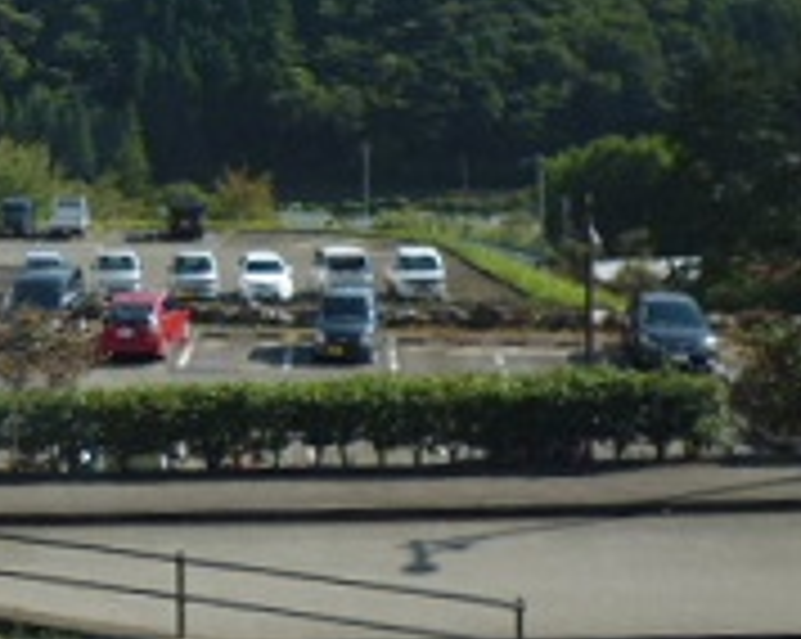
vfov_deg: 17.4
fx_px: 2037
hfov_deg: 20.6
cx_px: -202
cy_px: 4
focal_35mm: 86
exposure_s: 1/60
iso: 100
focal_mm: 6.3
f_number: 10
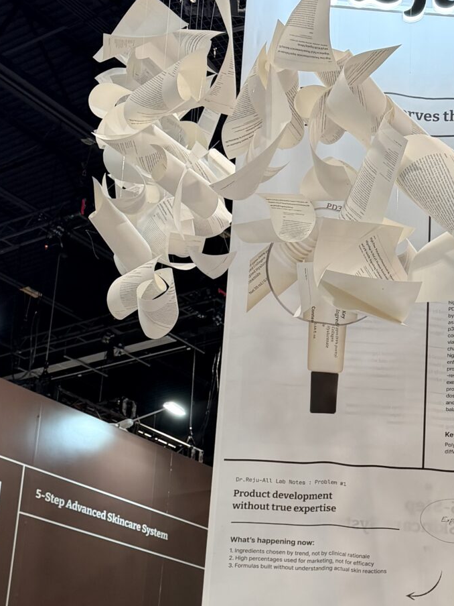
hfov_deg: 21.1
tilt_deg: +15.7
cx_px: 420
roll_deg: -1.7
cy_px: 499
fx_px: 1189
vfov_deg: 27.9
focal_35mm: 68
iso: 160
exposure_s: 1/120
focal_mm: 6.76
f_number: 1.78
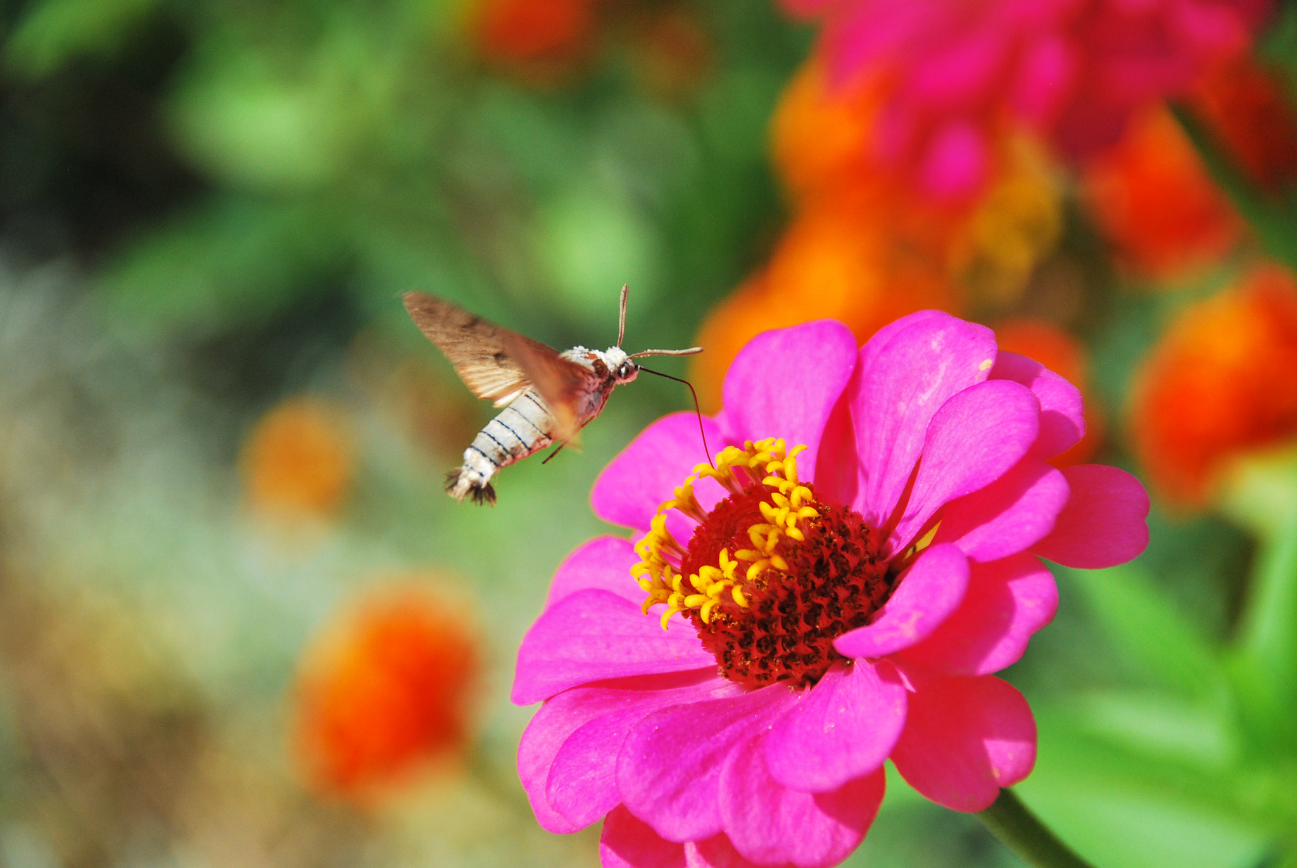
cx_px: 648
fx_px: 10821
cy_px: 434
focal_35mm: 300
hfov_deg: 6.9
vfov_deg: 4.6
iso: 400
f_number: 5.6
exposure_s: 1/1250
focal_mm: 200
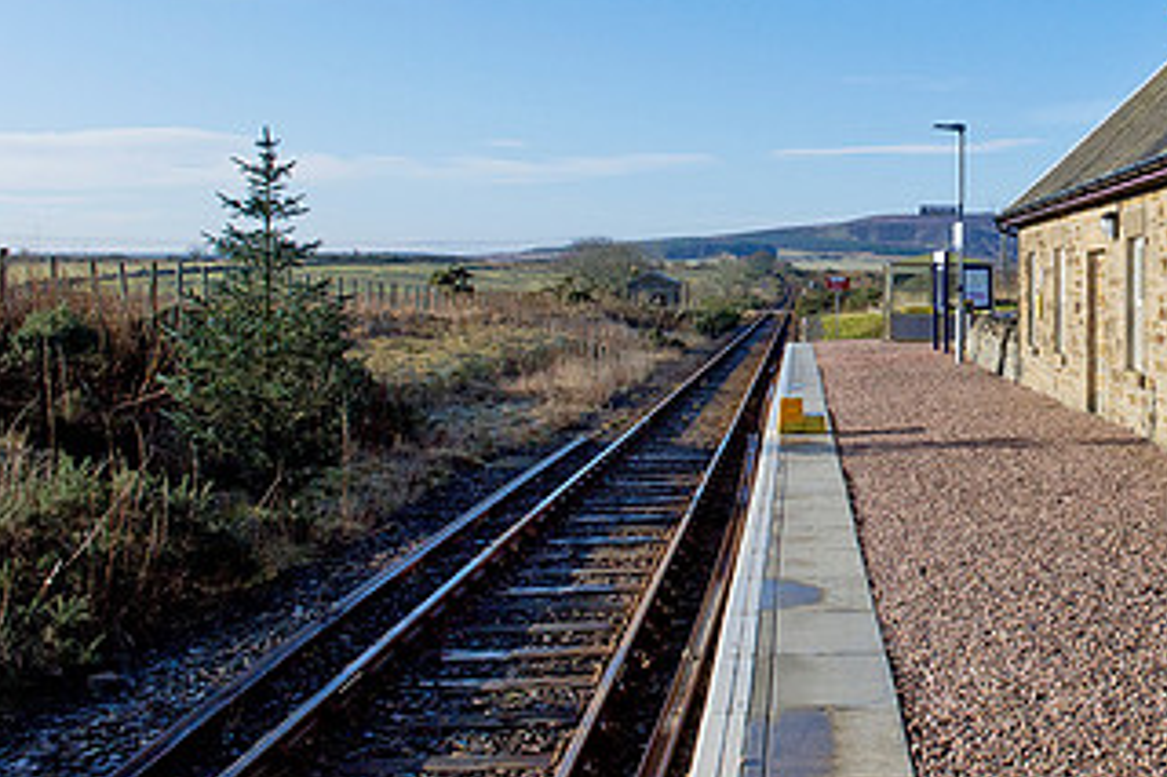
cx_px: 1054
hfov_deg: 37.7
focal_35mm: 49
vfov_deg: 27.4
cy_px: 270
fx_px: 1588
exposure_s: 1/640
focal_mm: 27
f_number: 20
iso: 800
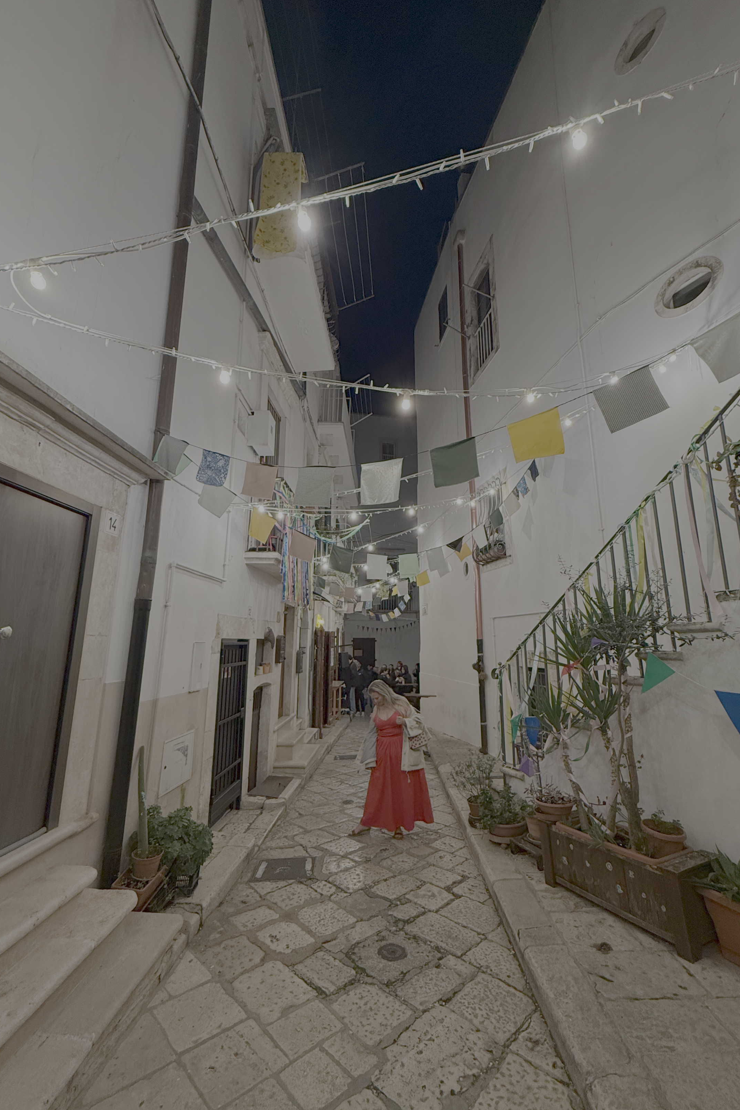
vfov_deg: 100.4
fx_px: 463
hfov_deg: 77.3
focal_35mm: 15
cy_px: 553
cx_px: 380
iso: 320
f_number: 2.2
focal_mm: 2.22
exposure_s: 1/100
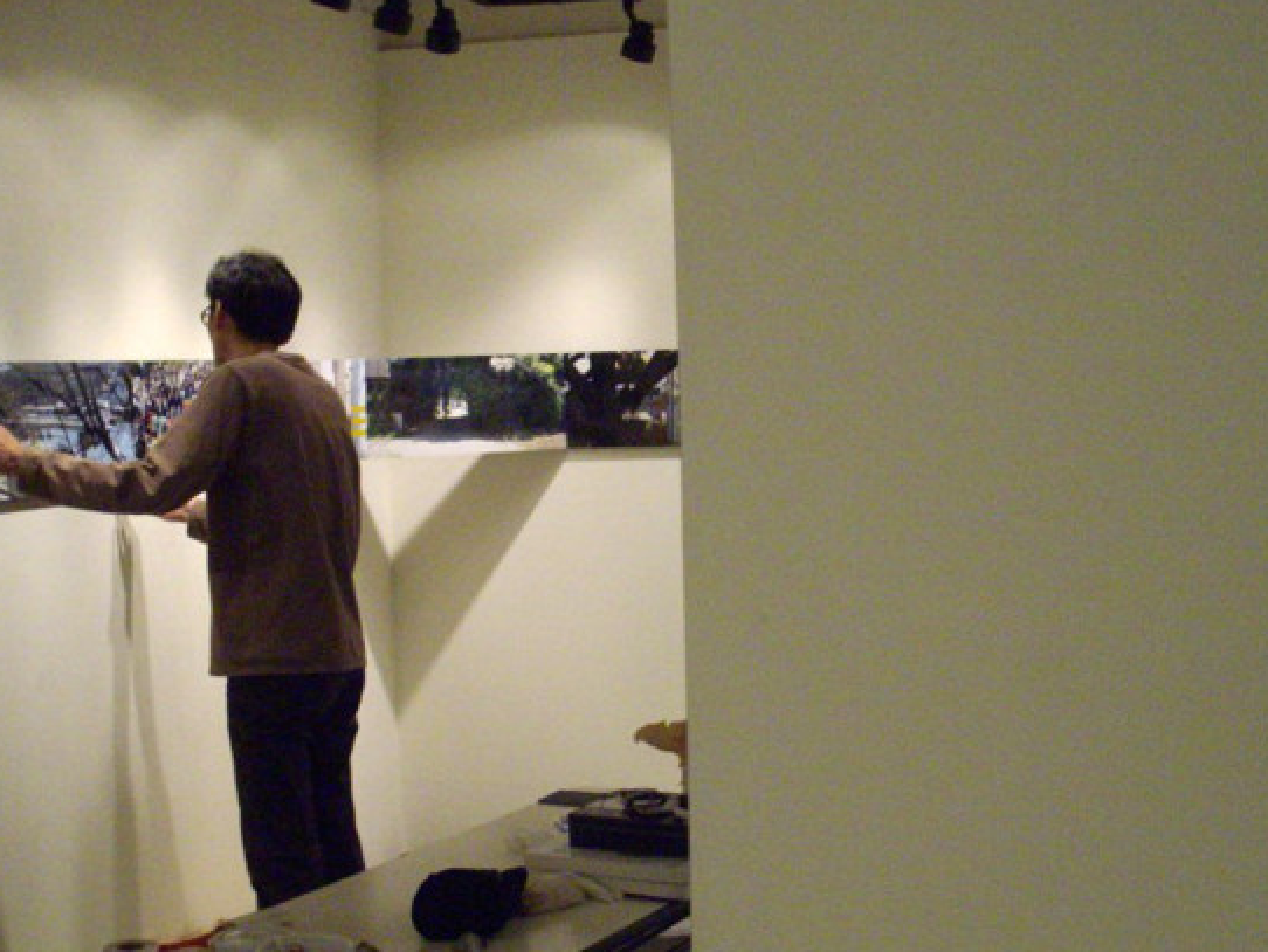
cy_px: 538
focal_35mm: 58
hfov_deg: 33.2
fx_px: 2126
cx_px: 606
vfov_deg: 25.2
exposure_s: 1/50
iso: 314
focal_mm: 6.2
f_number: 2.8
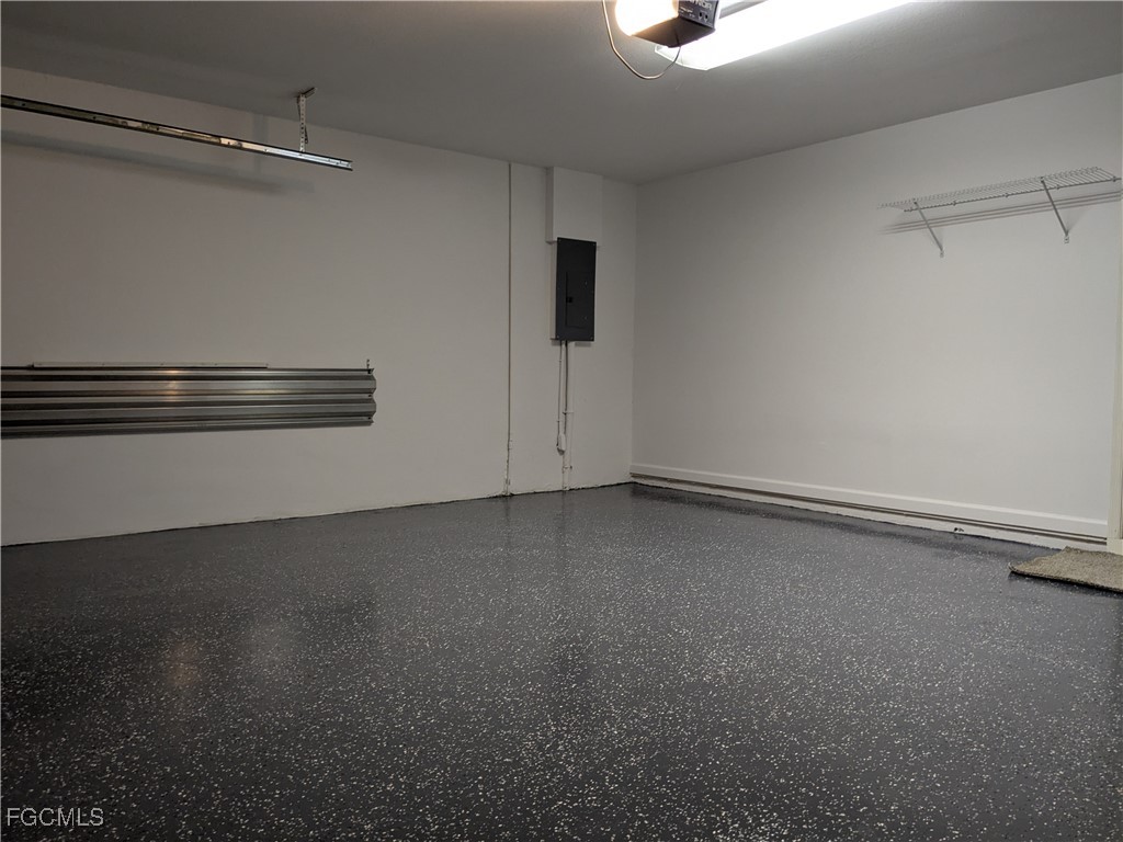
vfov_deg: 51.4
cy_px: 421
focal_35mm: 27
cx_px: 562
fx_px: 876
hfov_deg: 65.3
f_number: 1.73
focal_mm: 4.38
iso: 255
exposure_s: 1/24
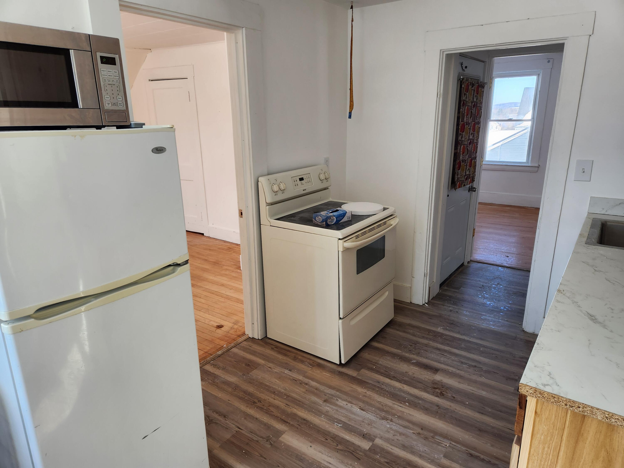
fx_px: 415
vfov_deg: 58.9
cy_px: 234
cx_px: 312
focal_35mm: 23
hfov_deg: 73.9
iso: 100
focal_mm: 5.4
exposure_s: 1/180
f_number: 1.8
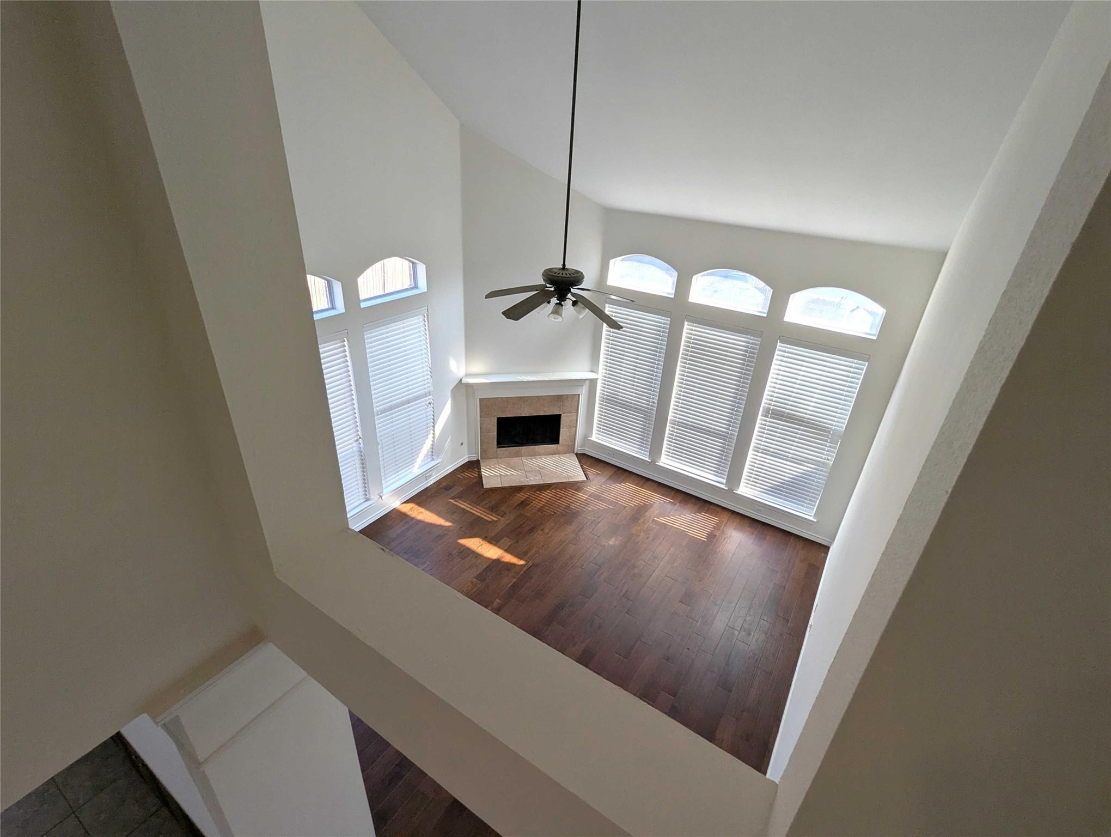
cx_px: 556
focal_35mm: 16
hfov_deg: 94.4
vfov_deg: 78.2
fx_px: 514
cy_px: 418
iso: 46
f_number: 2.2
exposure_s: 1/168
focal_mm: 2.35
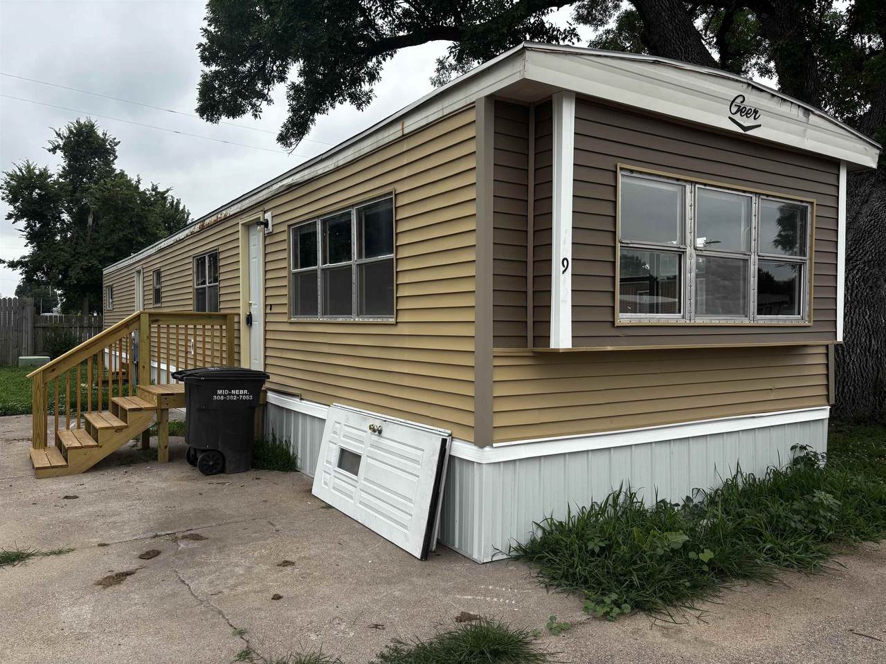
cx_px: 443
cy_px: 332
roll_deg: -1.3
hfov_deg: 67.3
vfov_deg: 53.1
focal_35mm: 26
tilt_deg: -1.3
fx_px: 665
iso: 50
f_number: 1.6
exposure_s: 1/1783
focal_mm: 5.96
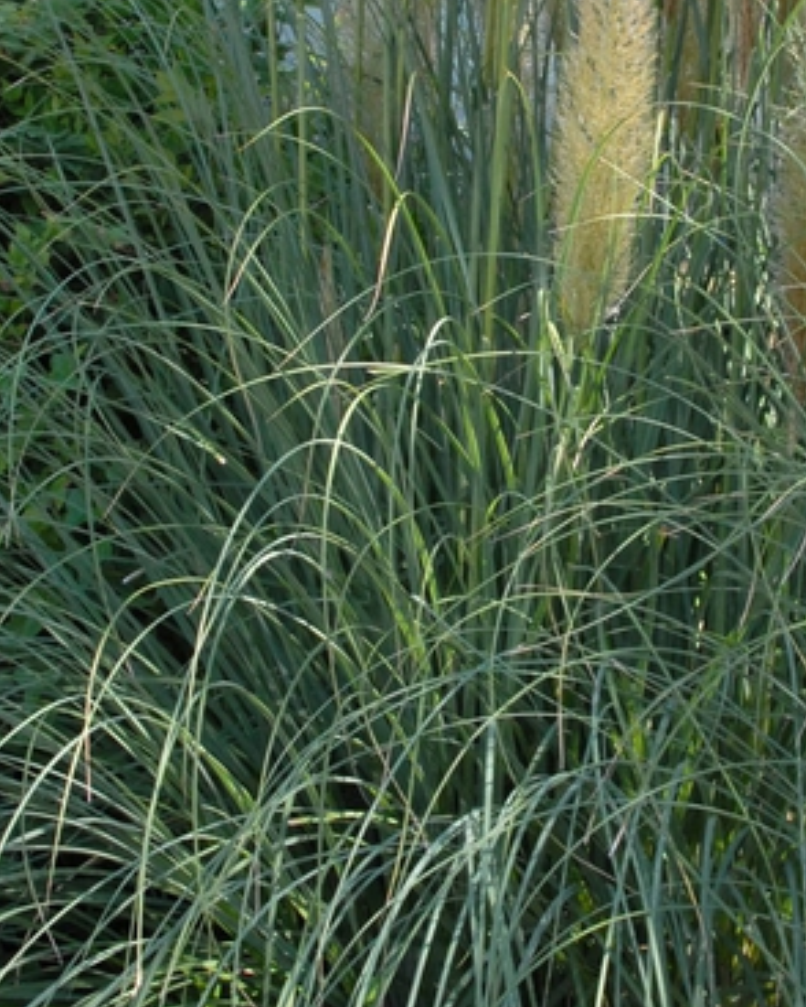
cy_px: 313
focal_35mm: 110
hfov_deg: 14.0
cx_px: 580
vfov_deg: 17.4
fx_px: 3277
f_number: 7.1
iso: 400
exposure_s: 1/200
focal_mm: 28
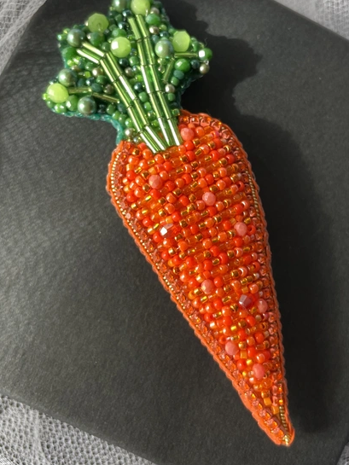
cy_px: 198
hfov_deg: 34.2
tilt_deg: -78.4
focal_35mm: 42
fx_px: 564
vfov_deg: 44.7
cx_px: 211
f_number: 1.6
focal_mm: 4.2
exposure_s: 1/121
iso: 50
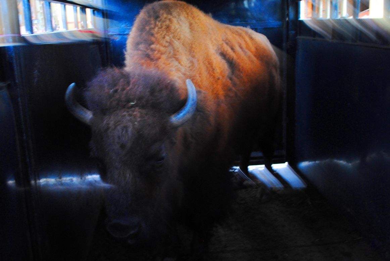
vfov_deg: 32.0
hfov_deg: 46.3
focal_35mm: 42
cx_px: 195
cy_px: 130
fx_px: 456
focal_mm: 28
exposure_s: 1/2.5
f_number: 4.5
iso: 400
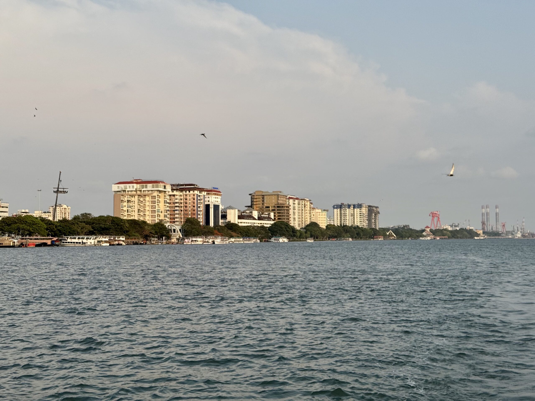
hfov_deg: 39.7
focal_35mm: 48
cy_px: 200
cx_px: 268
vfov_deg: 30.3
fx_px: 742
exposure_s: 1/3610
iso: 64
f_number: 1.78
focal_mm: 6.76
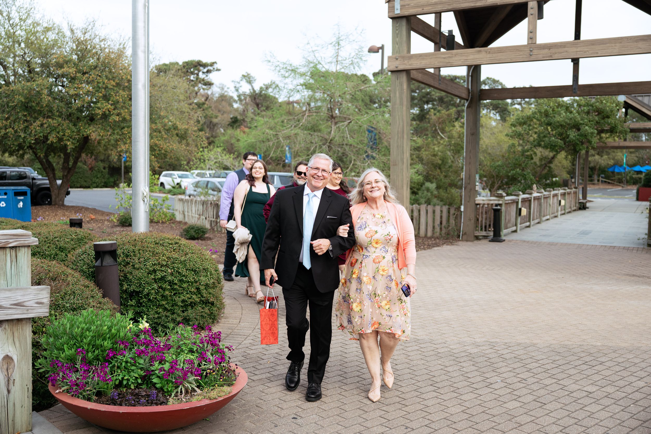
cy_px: 217
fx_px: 633
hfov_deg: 54.4
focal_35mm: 35
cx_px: 326
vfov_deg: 37.9
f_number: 2.8
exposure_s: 1/2000
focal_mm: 35
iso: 500
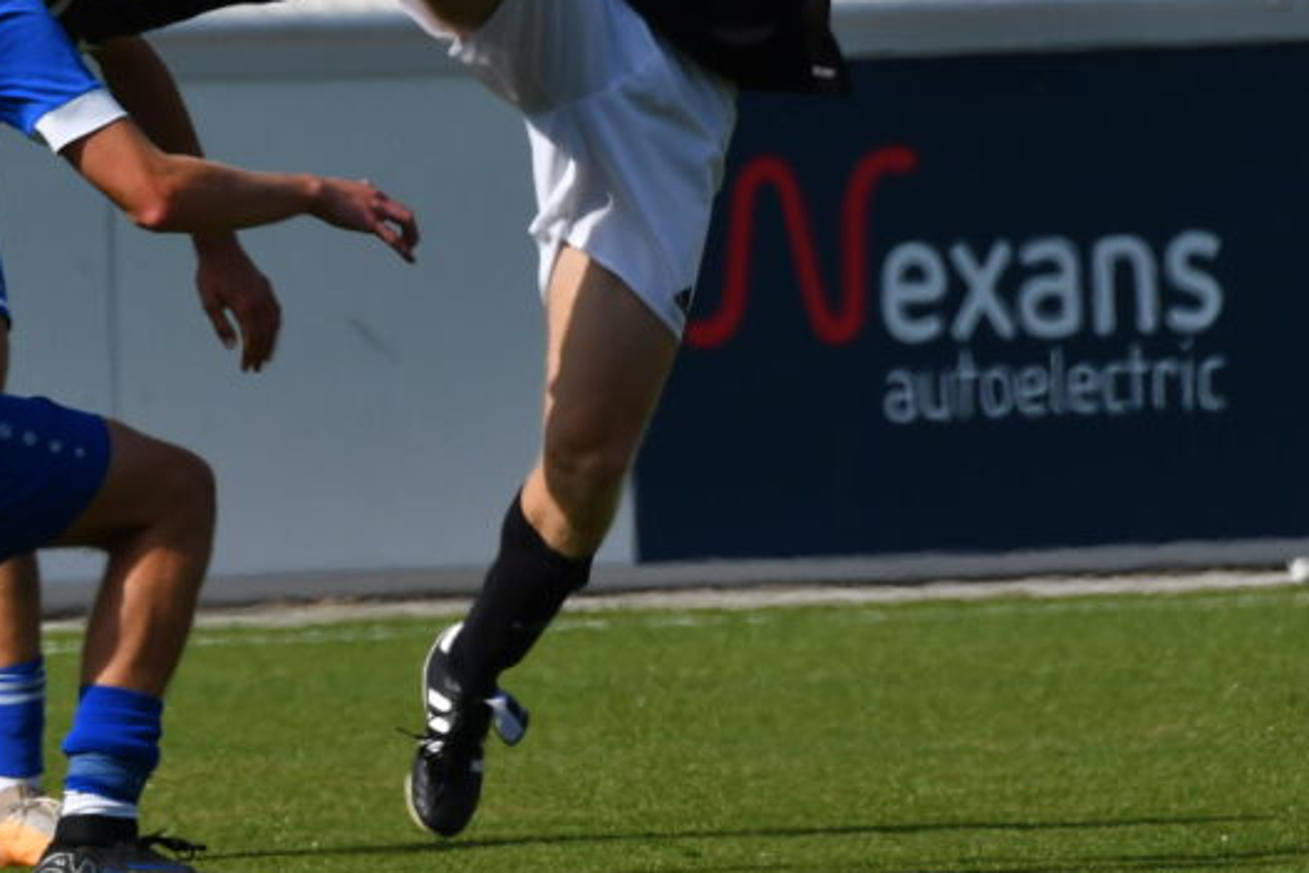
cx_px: 67
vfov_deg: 1.0
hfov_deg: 1.5
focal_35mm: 1363
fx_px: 49556
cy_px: -87
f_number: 8
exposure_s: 1/2000
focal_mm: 400
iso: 400
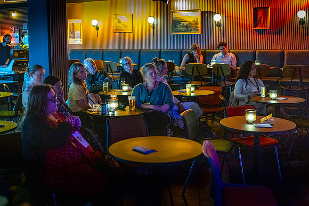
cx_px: 151
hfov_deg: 45.1
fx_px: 372
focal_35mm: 43
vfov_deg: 30.9
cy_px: 89
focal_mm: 35
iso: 8000
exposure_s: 1/200
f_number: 1.4
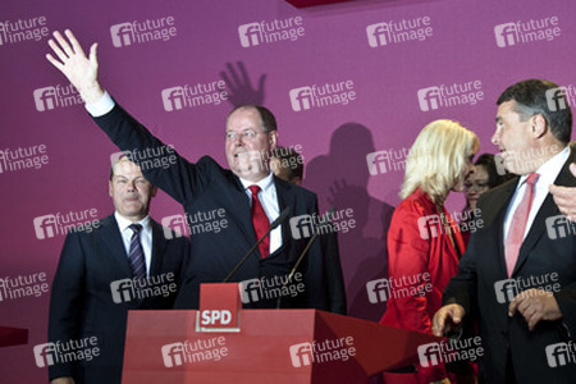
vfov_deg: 33.4
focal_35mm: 40
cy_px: 192
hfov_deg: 48.5
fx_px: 640
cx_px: 288
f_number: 5.6
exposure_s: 1/125
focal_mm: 40
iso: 1600
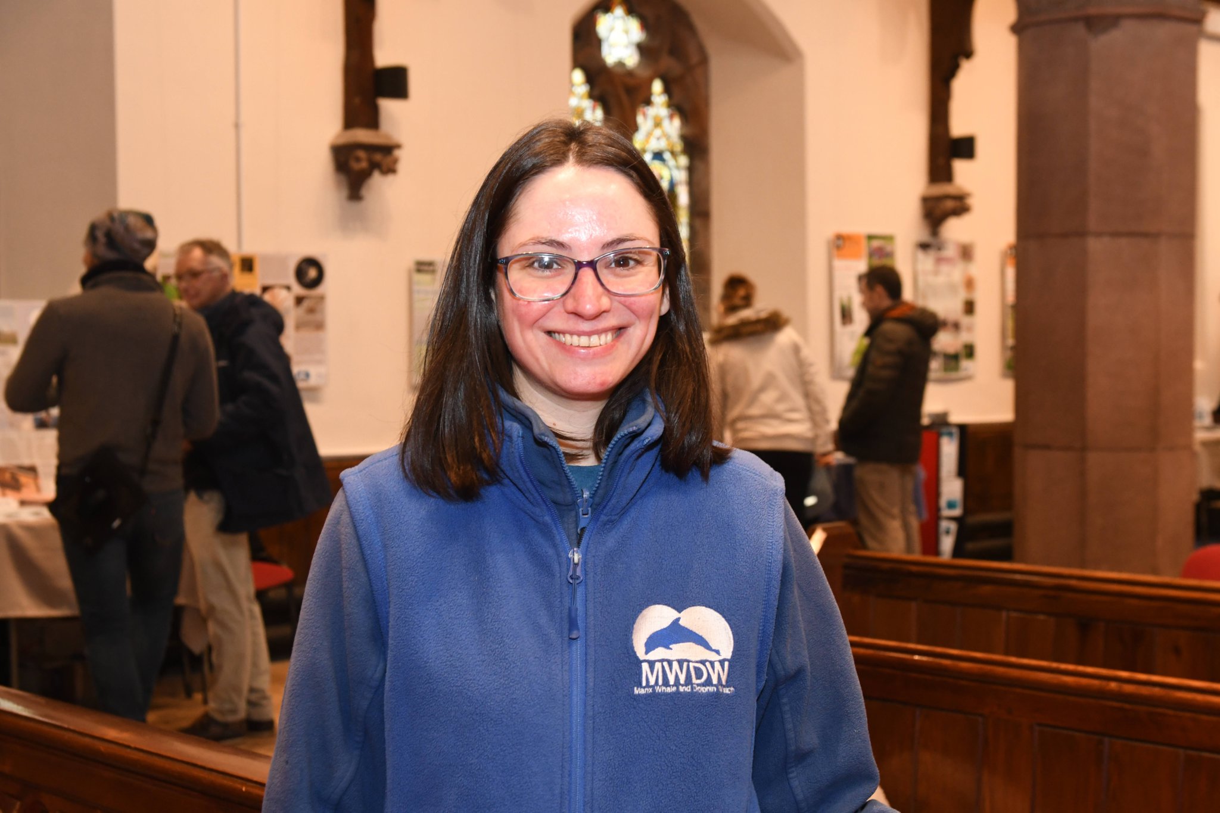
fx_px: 1931
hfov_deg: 35.1
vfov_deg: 23.8
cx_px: 610
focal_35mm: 57
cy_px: 406
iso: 1600
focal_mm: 38
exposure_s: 1/50
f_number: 4.5
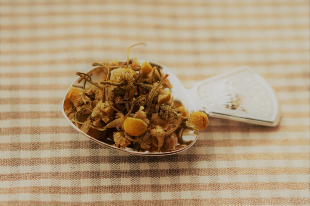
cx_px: 155
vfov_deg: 18.2
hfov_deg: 27.0
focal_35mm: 75
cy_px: 103
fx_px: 645
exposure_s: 1/640
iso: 400
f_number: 3.2
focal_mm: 50
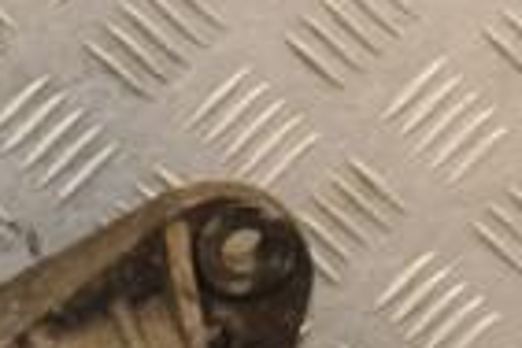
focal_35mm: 268
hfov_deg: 7.7
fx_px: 3886
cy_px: 696
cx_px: 270
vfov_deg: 5.0
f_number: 6.3
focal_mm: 42
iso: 800
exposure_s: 1/200
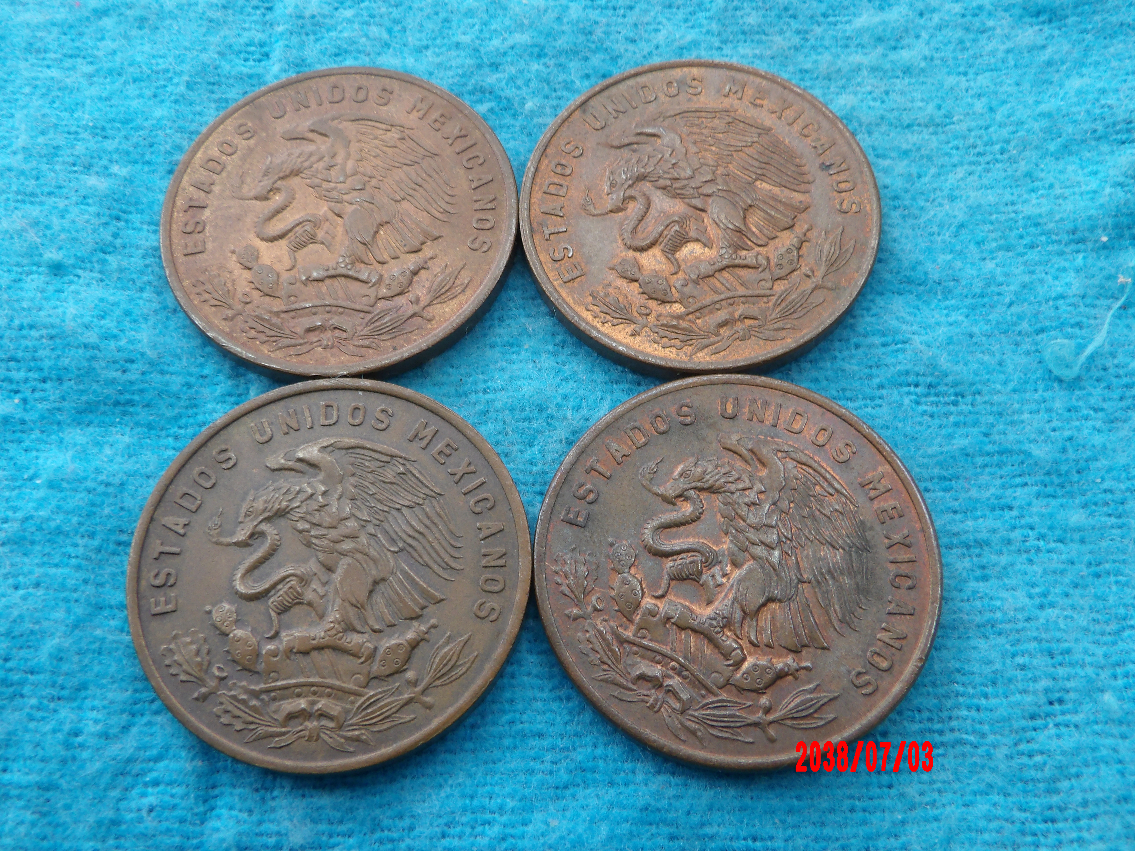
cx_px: 568
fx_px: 1115
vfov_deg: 41.8
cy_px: 426
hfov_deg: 54.0
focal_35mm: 34
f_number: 4.5
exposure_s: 1/30
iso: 154
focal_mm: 6.2
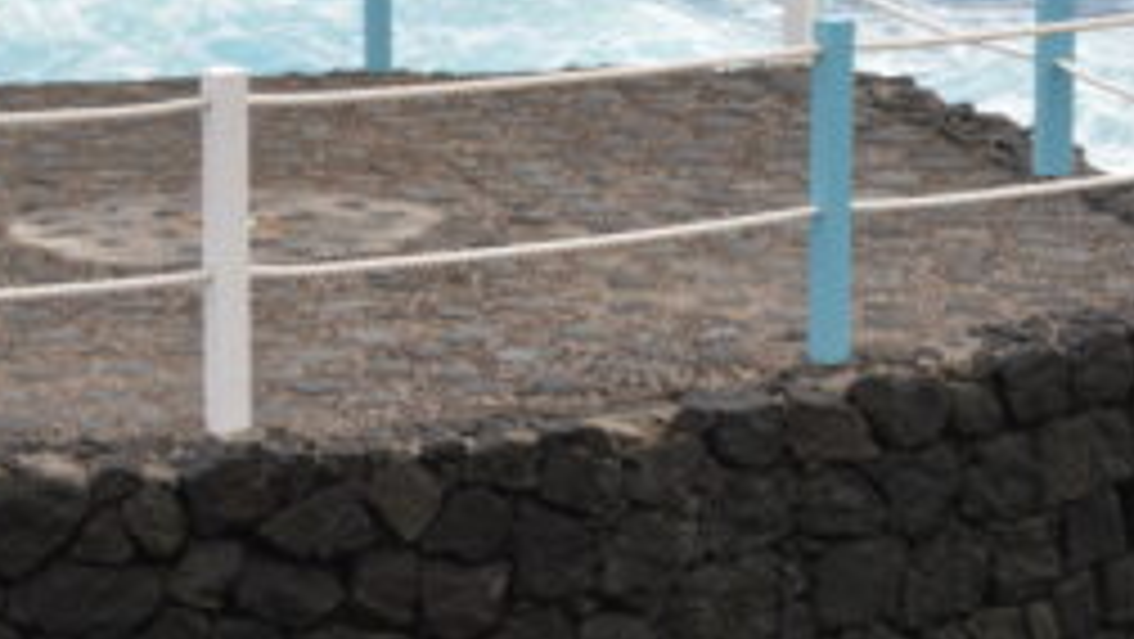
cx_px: 1881
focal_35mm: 204
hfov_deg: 10.1
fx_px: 6137
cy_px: 160
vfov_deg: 6.0
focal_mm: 32
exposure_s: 1/200
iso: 100
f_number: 6.3
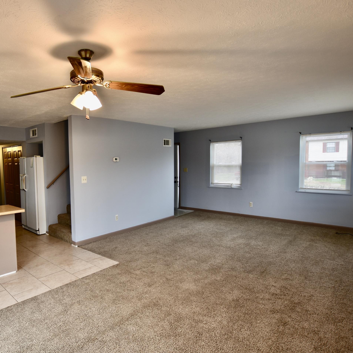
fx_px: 231
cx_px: 121
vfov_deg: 74.8
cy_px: 181
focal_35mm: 20
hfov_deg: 72.8
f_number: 3.5
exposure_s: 1/15
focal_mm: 10
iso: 100
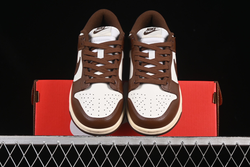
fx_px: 521
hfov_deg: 27.0
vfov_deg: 18.2
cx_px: 125
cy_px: 84
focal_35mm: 75
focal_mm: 50
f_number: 7.1
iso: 160
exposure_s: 1/60
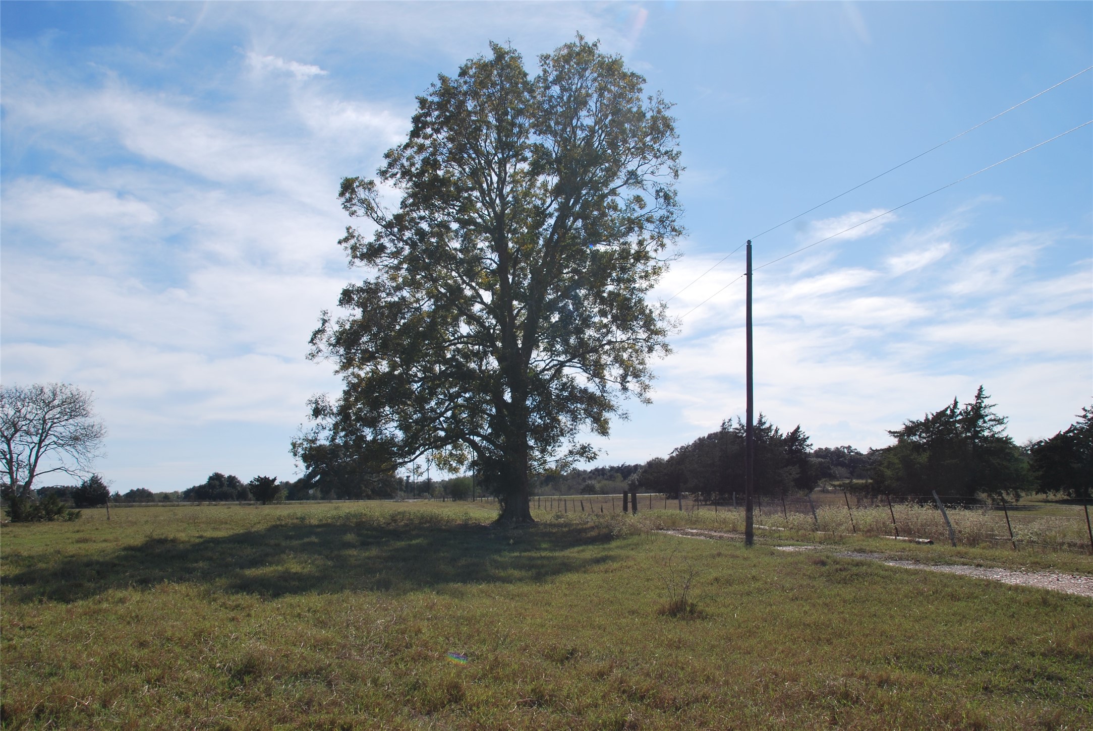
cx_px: 546
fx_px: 1003
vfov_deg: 40.1
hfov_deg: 57.2
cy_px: 366
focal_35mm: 33
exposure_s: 1/320
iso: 100
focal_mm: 22
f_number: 9
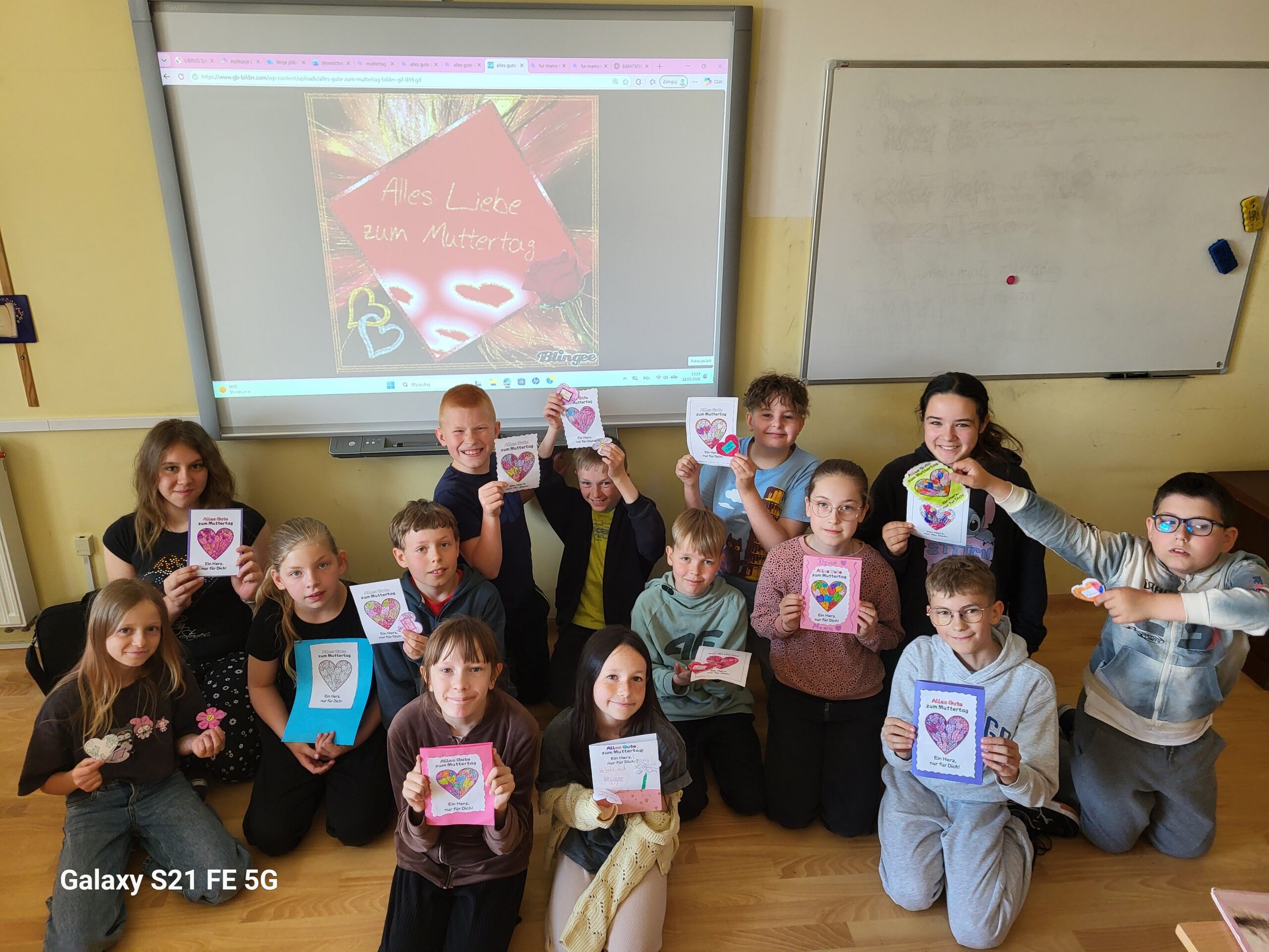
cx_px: 634
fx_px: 953
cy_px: 476
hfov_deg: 67.3
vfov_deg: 53.1
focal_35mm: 26
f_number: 1.8
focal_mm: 5.4
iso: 200
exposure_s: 1/120
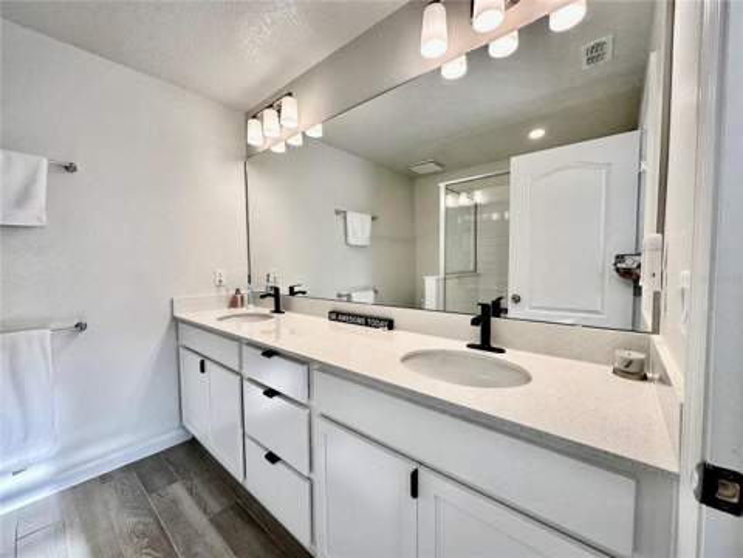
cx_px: 372
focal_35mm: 14
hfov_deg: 102.1
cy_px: 279
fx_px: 300
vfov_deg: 85.7
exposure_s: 1/120
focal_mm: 2.22
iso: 64
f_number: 2.2
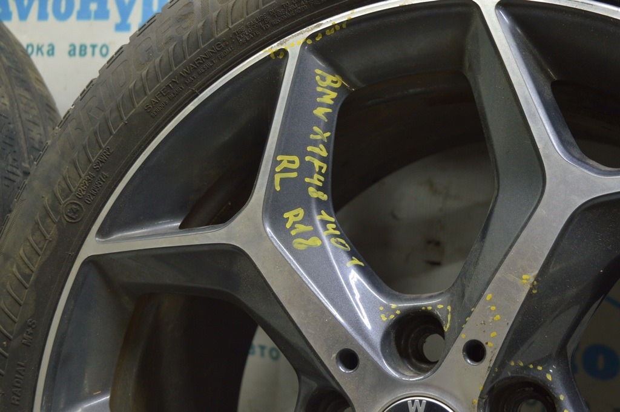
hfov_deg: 37.9
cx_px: 310
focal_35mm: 52
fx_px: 903
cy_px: 206
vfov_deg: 25.7
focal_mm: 35
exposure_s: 1/20
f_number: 5.6
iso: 400
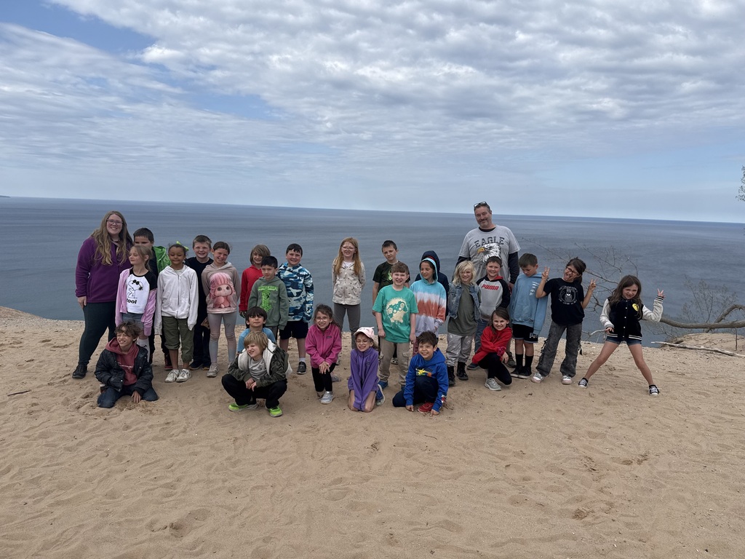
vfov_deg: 56.8
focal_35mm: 24
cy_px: 280
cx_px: 372
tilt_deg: -8.6
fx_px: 517
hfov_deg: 71.6
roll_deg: -2.0
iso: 80
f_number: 1.78
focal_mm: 6.76
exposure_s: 1/4975
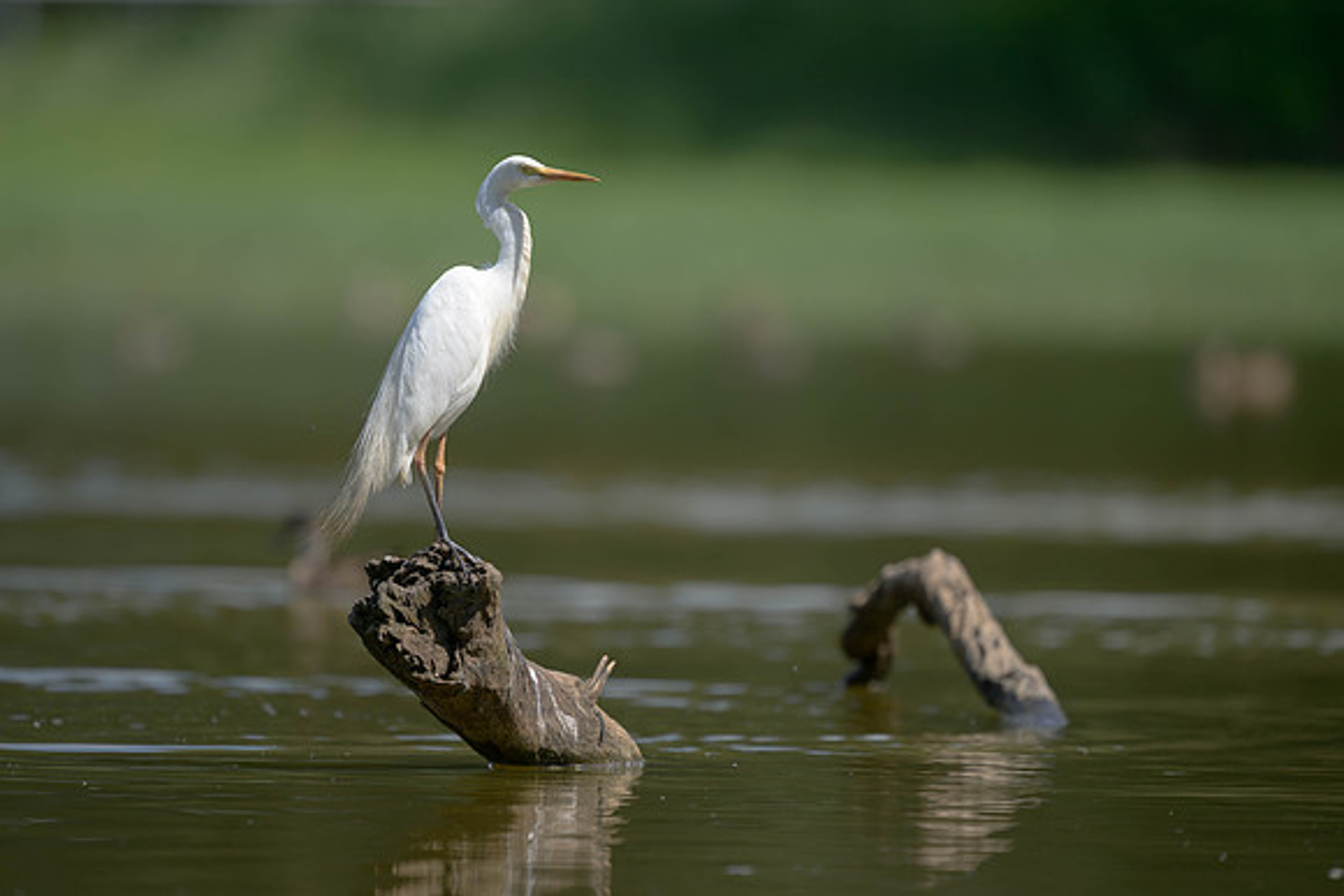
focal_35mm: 638
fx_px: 23809
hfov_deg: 3.2
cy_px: 451
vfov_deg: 2.2
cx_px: 608
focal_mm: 560
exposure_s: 1/1600
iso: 140
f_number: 4
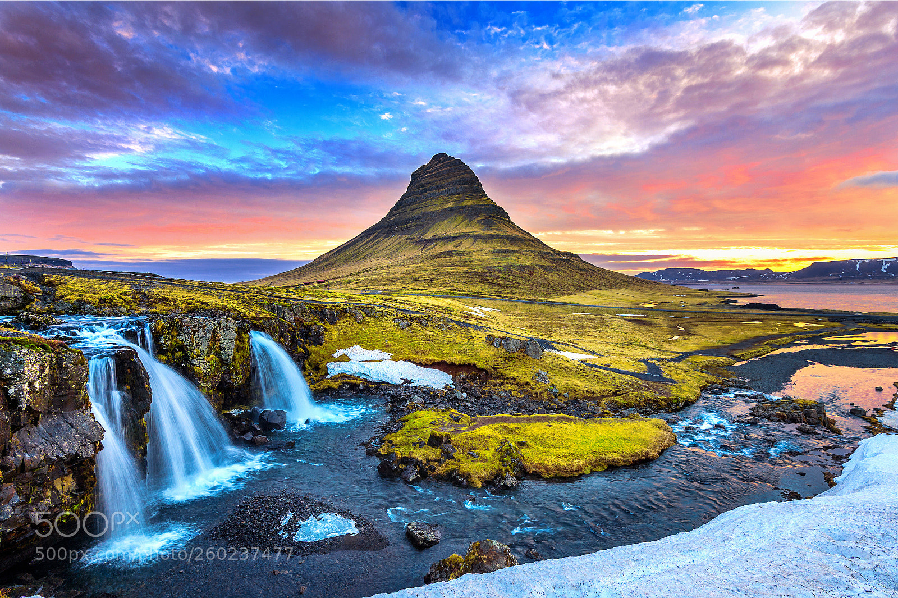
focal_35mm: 16
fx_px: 399
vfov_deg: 73.7
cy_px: 299
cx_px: 449
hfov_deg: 96.8
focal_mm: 16
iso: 100
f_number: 8
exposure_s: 1/6
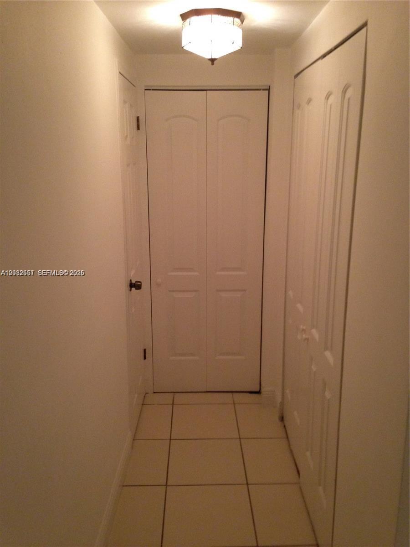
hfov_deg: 42.9
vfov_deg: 55.4
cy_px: 274
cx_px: 205
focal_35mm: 33
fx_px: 521
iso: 320
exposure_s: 1/20
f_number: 2.4
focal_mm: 4.12
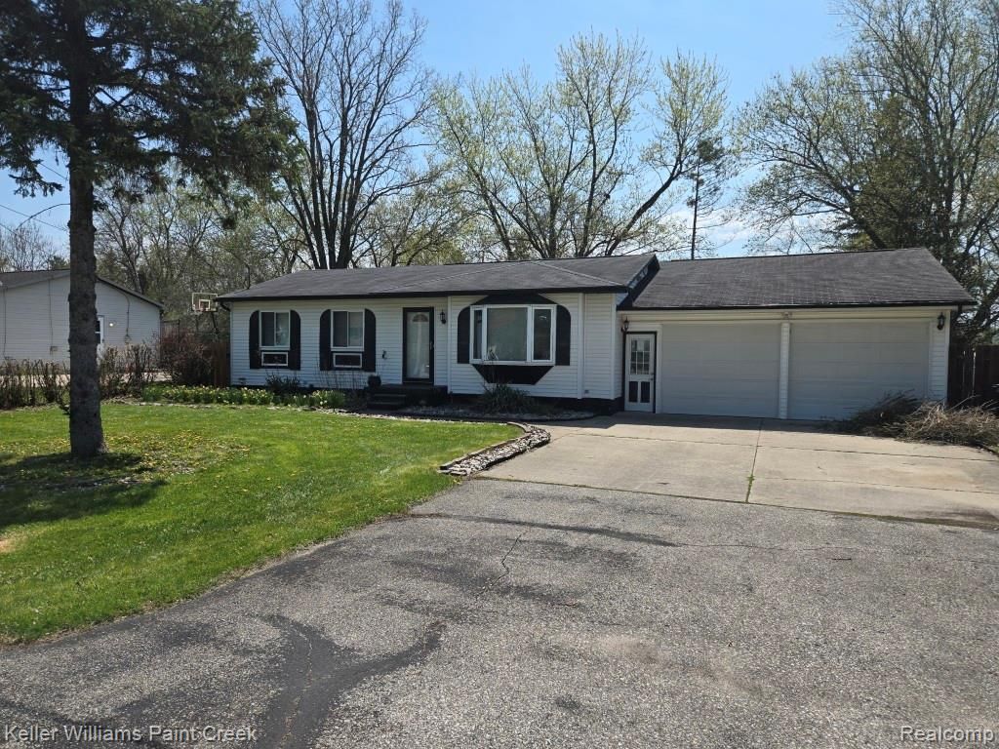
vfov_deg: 58.9
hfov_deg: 73.9
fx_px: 664
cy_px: 374
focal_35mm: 23
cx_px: 500
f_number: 1.8
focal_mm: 5.4
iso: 32
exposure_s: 1/2921
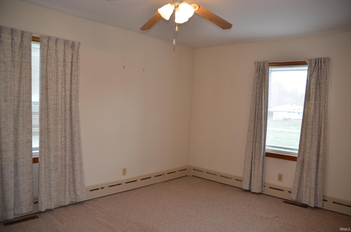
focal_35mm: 27
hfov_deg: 67.5
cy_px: 116
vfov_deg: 47.7
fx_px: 263
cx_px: 176
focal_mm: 18
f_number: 3.5
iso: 400
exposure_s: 1/80
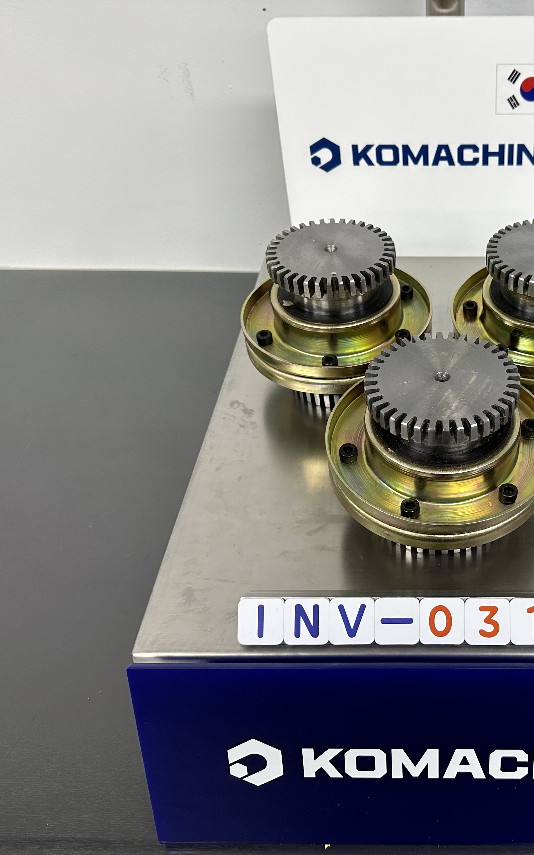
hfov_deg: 35.7
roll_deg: -0.1
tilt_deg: -43.5
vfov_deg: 56.7
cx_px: 446
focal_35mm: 34
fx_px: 792
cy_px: 428
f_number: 1.78
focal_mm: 6.86
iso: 160
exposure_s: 1/120
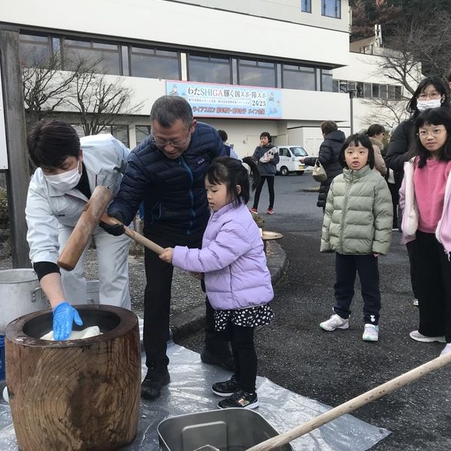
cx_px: 168
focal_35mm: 34
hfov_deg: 48.0
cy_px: 228
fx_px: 501
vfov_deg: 48.4
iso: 20
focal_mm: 3.99
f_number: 1.8
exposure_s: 1/409
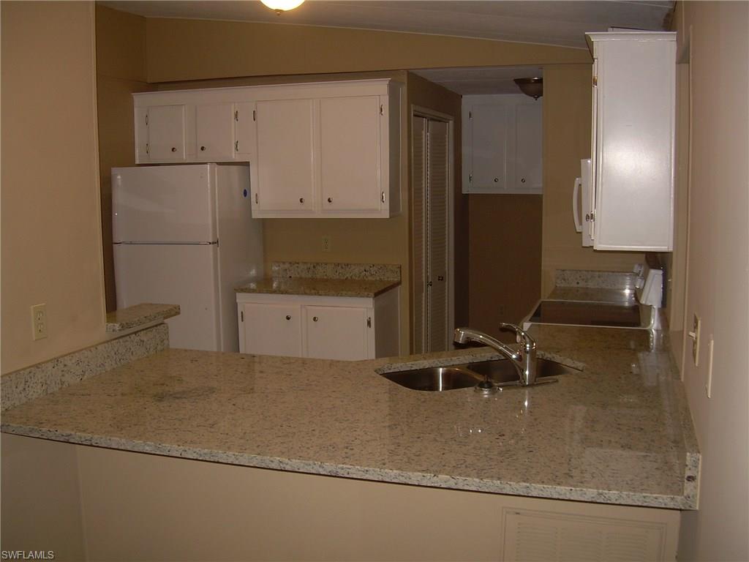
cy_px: 281
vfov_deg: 37.7
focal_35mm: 38
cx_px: 374
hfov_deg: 49.0
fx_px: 822
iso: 50
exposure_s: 1/60
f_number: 2.8
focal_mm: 6.3
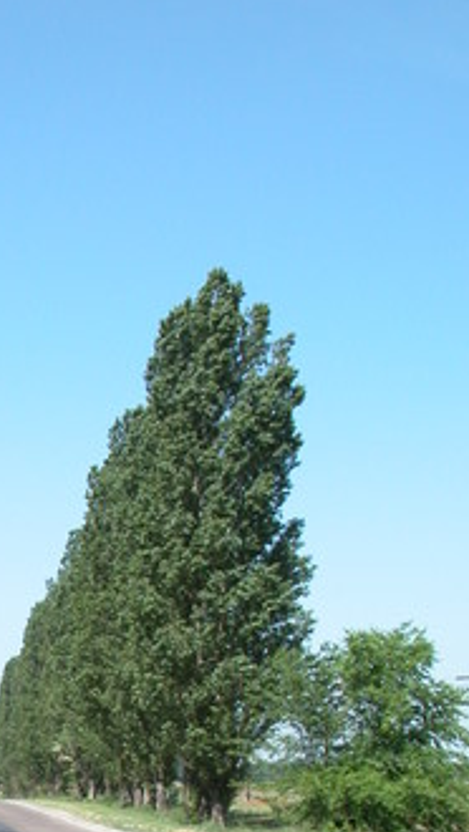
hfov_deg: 15.7
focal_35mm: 74
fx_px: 1634
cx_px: -96
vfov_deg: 27.3
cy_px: 784
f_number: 5.6
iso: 100
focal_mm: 8.9
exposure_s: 1/269
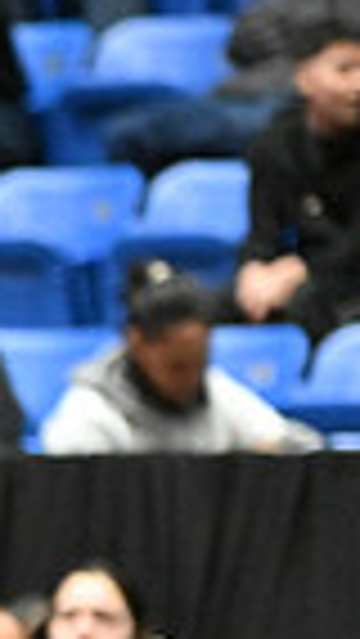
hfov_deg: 2.7
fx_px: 7594
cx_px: -765
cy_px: 659
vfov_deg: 4.8
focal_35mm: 448
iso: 6400
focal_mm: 105
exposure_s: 1/1000
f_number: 2.8
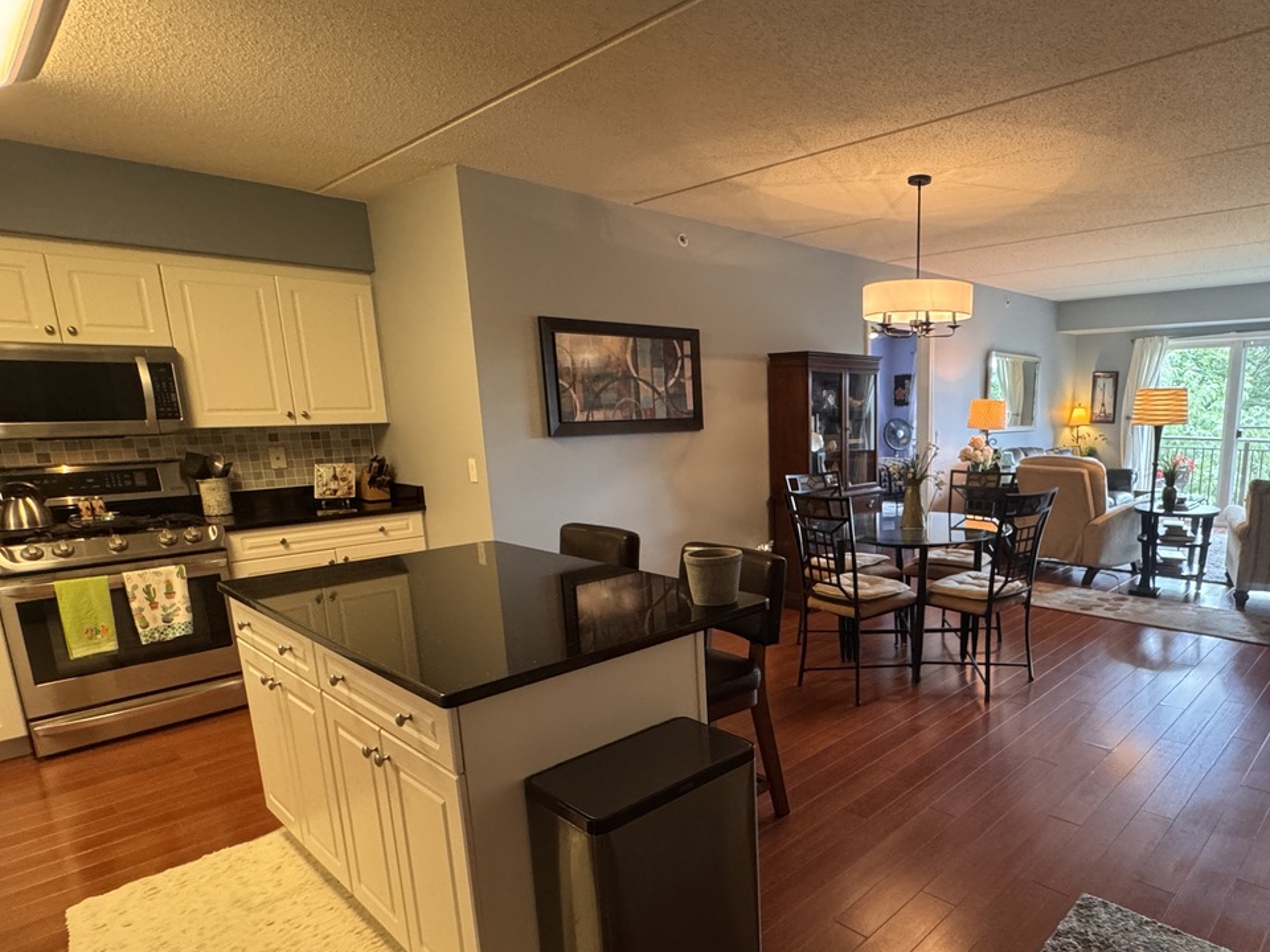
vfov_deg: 63.0
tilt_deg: -12.4
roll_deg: -0.1
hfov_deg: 76.9
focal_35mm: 21
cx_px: 828
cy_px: 563
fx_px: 770
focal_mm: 2.22
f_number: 2.2
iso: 400
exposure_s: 1/60
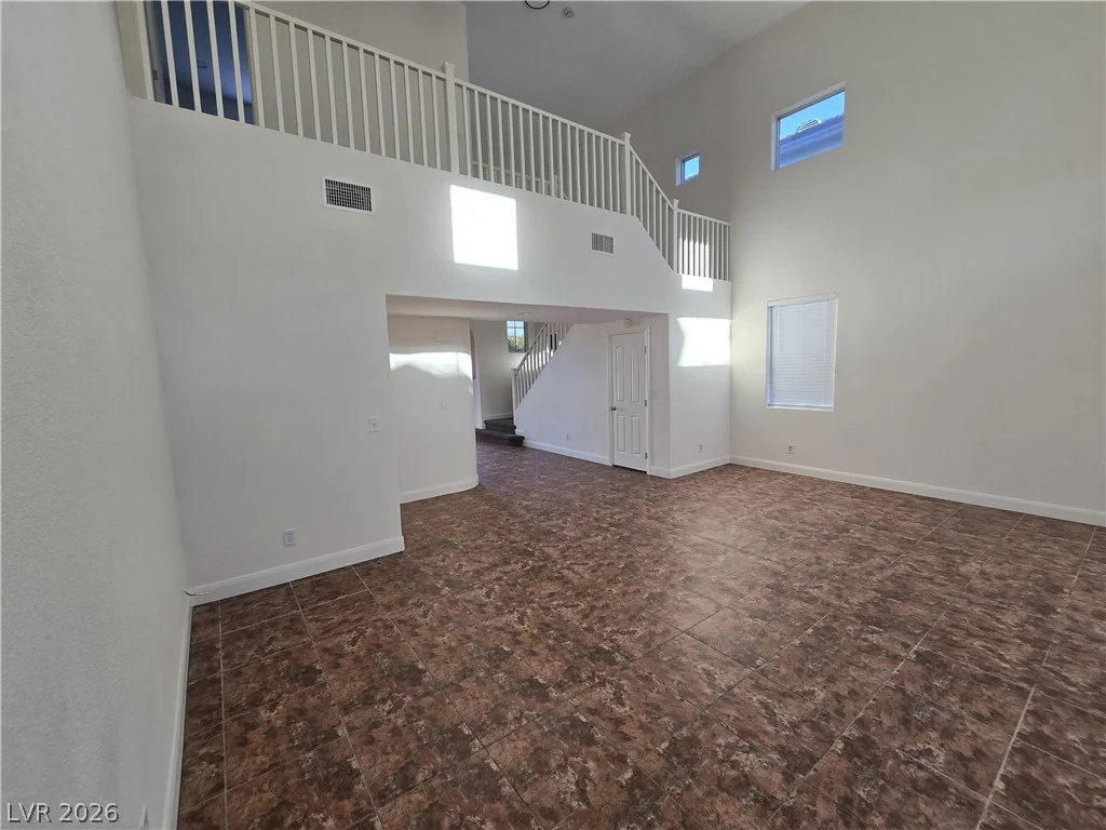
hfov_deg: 106.2
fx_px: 415
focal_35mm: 13
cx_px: 553
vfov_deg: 89.9
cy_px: 415
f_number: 2.2
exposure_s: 1/60
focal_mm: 2.2
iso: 64
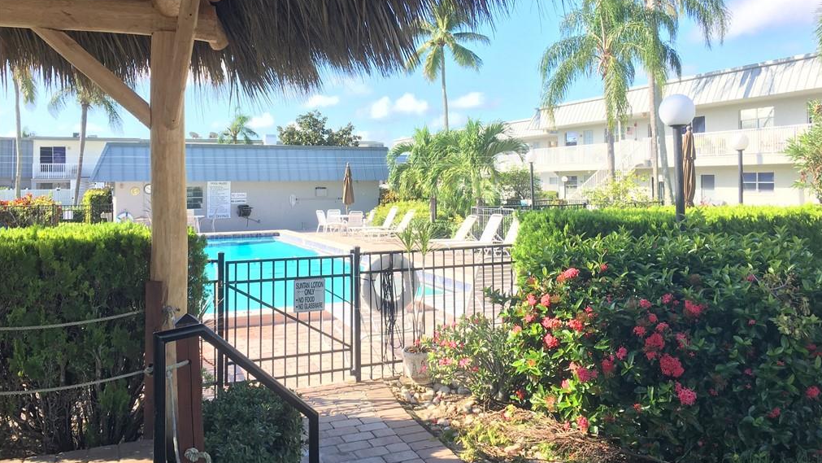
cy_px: 183
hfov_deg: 61.0
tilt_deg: +1.6
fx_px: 698
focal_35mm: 32
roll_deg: +0.6
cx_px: 413
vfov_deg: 36.5
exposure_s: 1/388
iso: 25
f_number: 2.2
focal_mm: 4.15
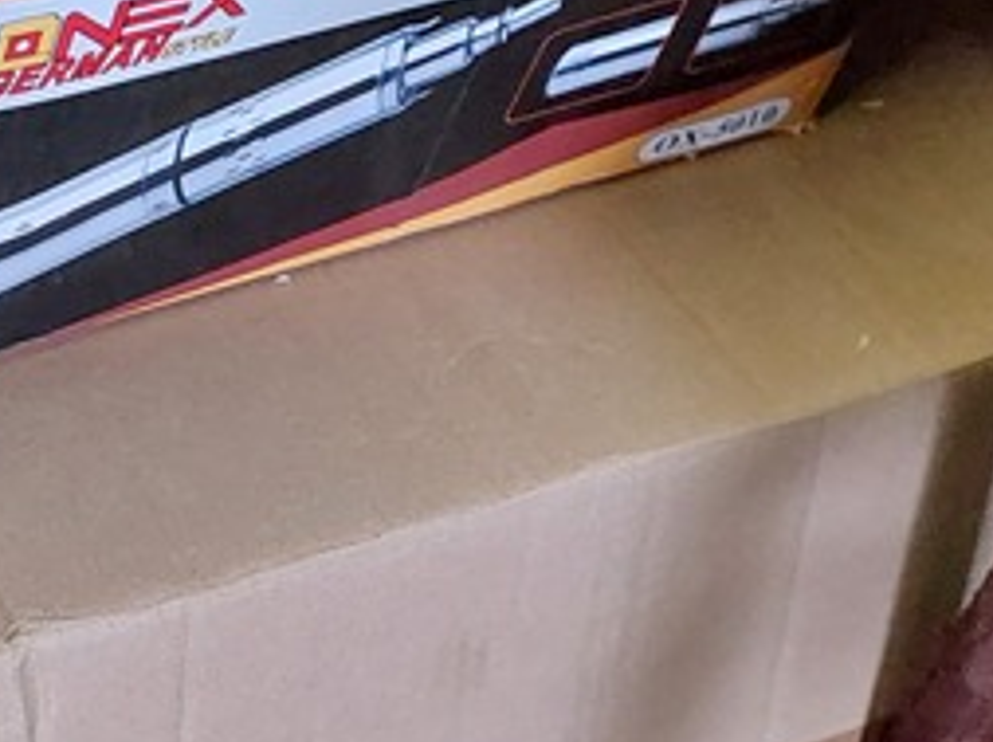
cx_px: -546
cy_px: -404
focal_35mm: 99
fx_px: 2836
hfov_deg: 17.6
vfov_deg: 13.9
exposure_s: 1/25
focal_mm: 5.23
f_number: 1.8
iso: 500
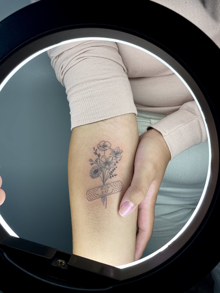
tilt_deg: -28.6
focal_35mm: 26
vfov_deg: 67.3
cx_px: 110
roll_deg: +10.0
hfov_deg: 53.1
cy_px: 146
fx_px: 220
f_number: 1.6
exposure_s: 1/120
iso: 50
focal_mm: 4.2
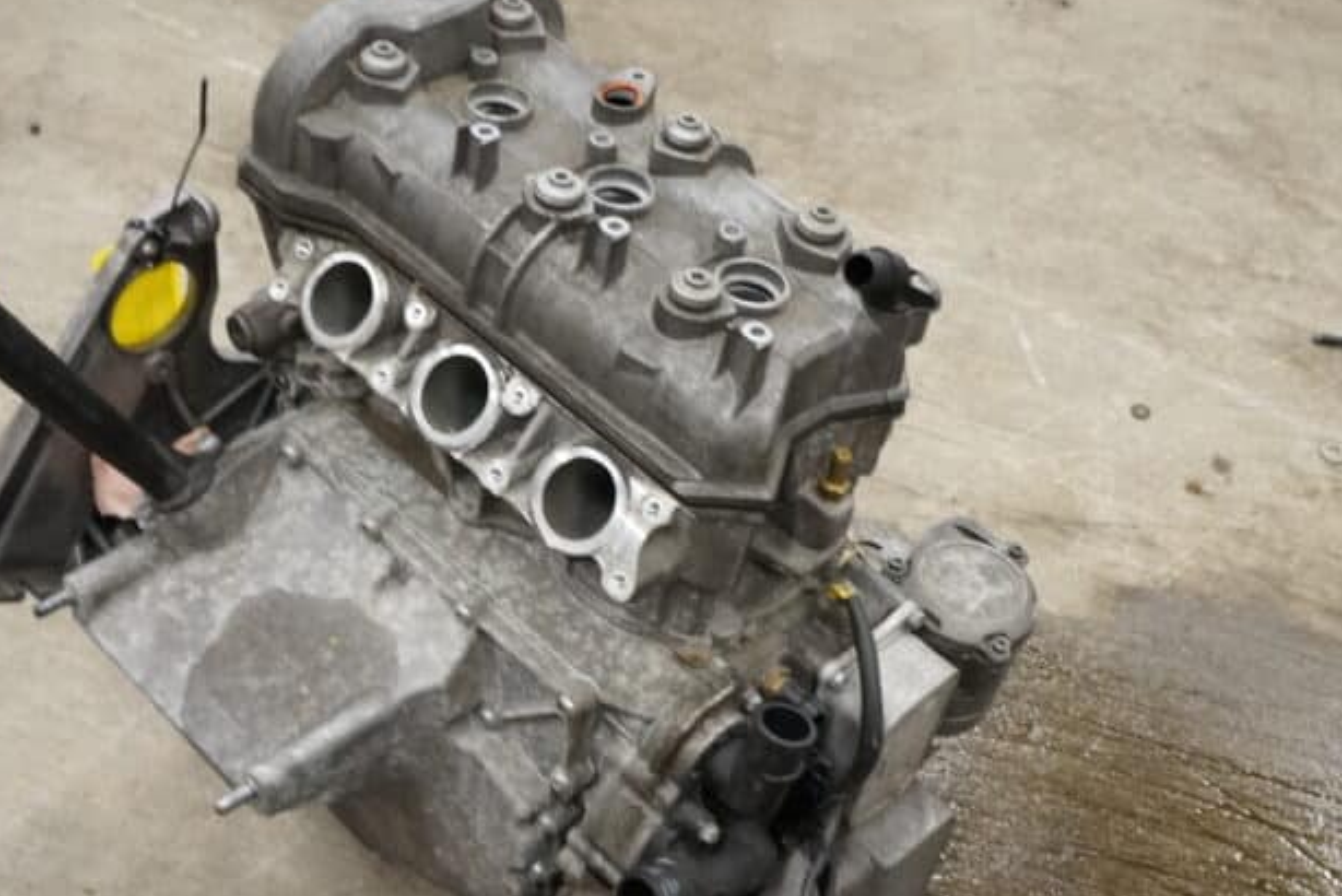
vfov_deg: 29.6
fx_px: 1678
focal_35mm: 45
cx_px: 678
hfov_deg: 43.6
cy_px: 611
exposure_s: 1/60
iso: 1000
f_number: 4.5
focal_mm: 18
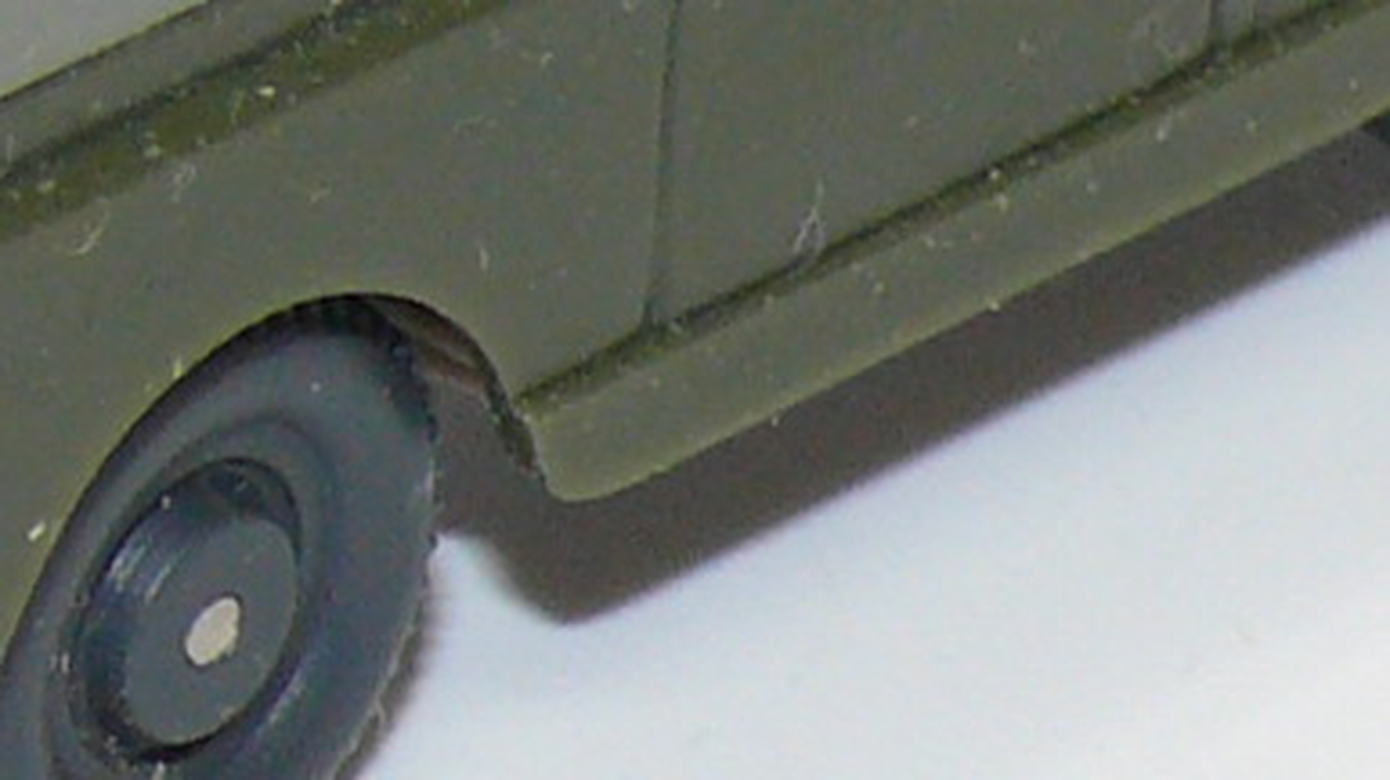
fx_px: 22027
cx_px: 220
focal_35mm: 598
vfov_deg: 2.0
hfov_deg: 3.6
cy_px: -433
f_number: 4
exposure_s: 1/30
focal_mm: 15.7
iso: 100
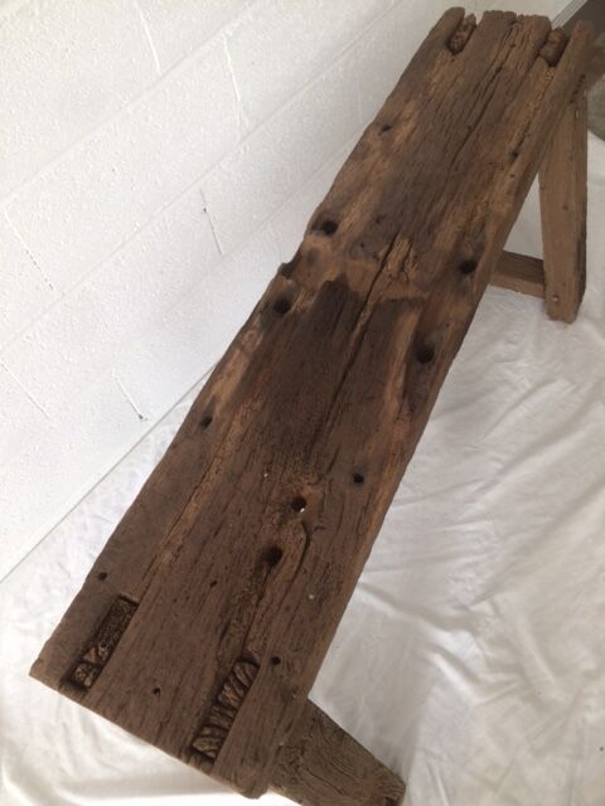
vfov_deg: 61.7
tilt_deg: -57.9
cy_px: 403
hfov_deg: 48.2
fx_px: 676
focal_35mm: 29
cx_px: 302
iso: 40
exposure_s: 1/50
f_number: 2.2
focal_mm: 4.15
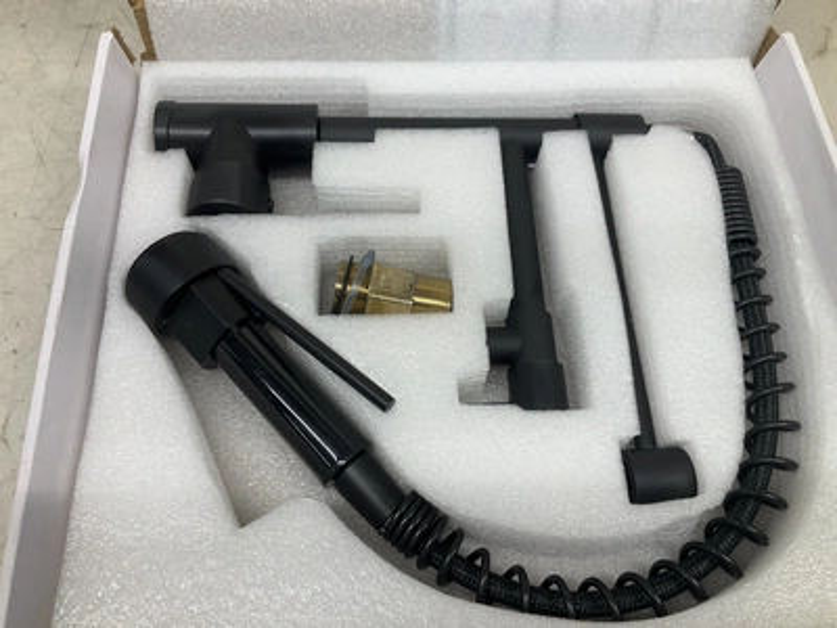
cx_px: 418
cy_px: 314
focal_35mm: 29
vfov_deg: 48.2
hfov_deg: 61.7
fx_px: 701
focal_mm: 3
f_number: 1.8
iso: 32
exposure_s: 1/120
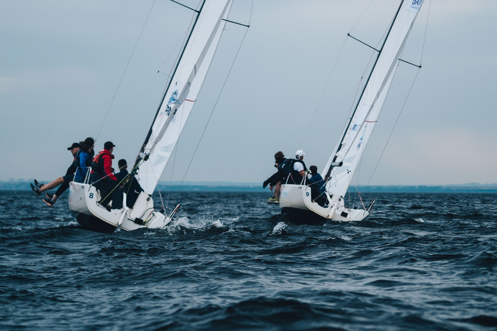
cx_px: 248
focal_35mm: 175
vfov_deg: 7.8
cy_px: 166
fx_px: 2415
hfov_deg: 11.7
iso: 400
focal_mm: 110
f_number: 4
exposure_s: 1/640
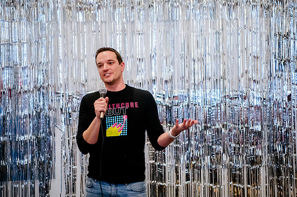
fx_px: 621
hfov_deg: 26.9
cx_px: 148
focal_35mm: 75
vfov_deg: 18.1
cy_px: 91
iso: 6400
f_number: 2.8
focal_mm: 70
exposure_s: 1/80
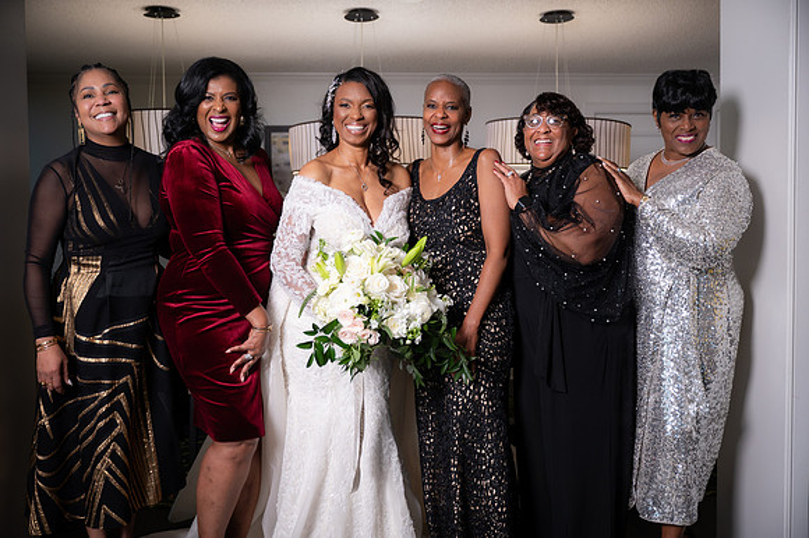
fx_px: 831
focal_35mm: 37
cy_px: 269
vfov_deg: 35.9
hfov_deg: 51.9
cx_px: 404
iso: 500
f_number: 2.8
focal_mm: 37
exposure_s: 1/250
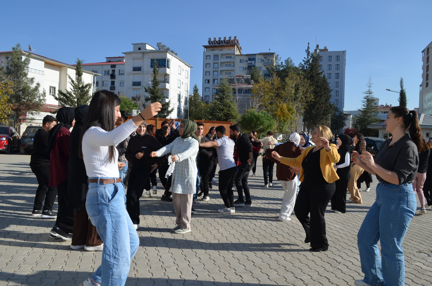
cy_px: 143
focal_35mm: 30
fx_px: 359
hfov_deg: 62.0
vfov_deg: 43.4
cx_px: 216
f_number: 8
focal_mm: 20
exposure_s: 1/250
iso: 100
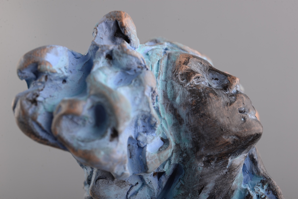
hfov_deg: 39.6
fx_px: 414
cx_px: 149
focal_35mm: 50
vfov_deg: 27.0
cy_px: 100
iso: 200
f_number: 10
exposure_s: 1/160
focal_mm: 50
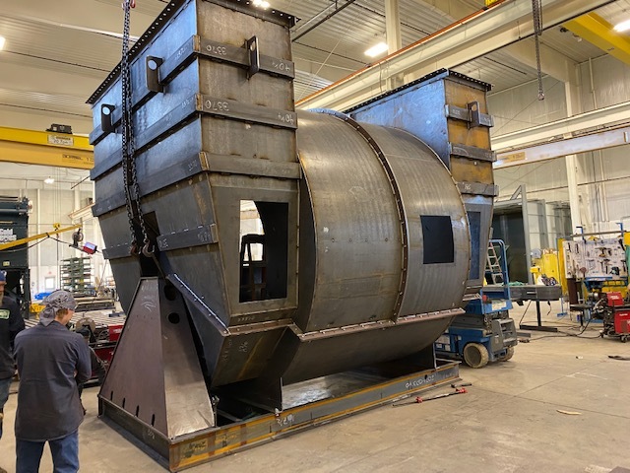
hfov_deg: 67.3
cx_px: 315
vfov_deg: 53.1
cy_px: 236
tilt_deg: +4.0
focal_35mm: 26
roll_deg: +3.5
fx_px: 473
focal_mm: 4.25
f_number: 1.8
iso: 320
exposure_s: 1/60
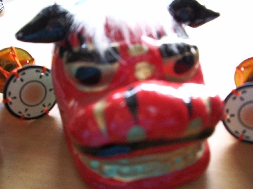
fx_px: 256
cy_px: 94
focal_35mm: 35
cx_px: 126
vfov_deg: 40.7
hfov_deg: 52.6
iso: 200
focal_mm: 5.8
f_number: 2.6
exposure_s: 1/25
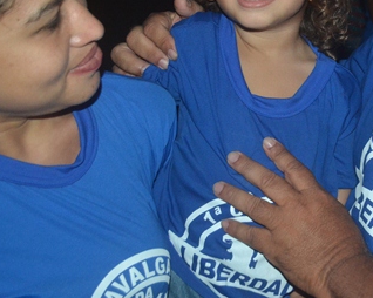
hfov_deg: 27.0
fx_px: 750
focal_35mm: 68
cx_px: 330
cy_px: 70
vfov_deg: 22.2
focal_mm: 24
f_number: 4
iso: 2200
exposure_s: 1/60
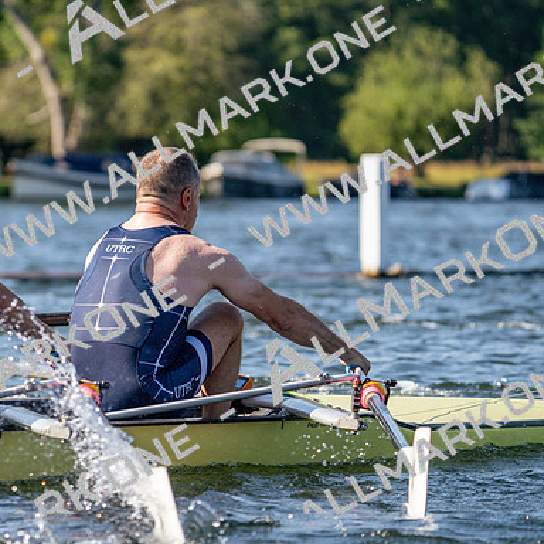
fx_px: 5707
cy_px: 271
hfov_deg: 5.5
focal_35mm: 321
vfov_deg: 5.5
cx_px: 144
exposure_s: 1/1600
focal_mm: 250
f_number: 5.6
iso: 400
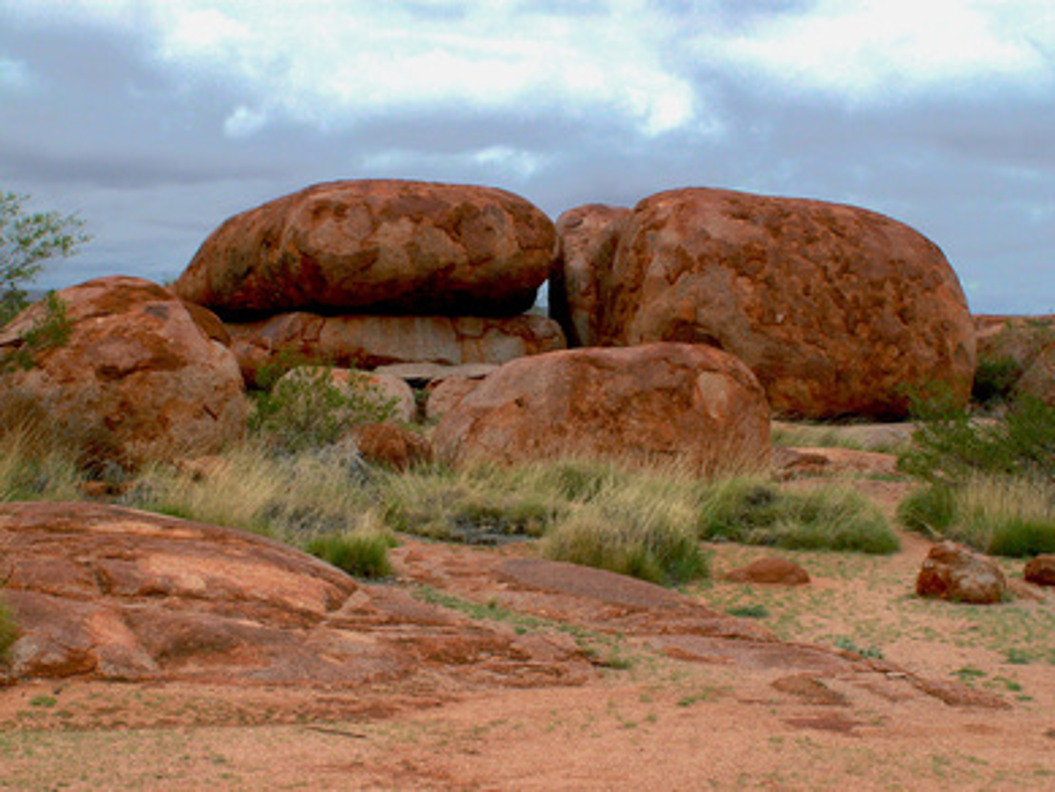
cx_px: 528
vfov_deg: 28.6
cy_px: 396
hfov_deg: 37.5
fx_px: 1555
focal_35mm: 51
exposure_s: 1/320
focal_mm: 8.53
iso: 50
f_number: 7.1
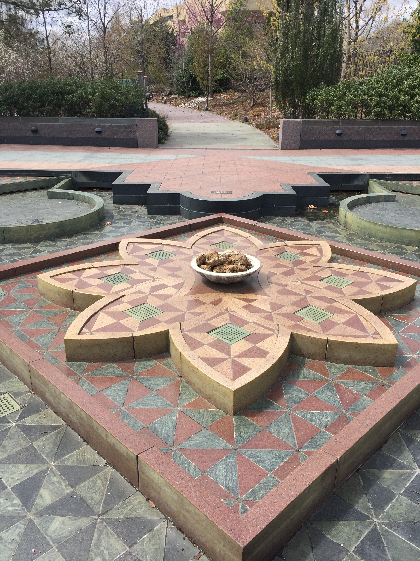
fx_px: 469
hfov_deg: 48.2
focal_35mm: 29
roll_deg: -0.1
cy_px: 280
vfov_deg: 61.7
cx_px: 210
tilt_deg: -22.0
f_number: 2.2
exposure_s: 1/1883
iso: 32
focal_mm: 4.15
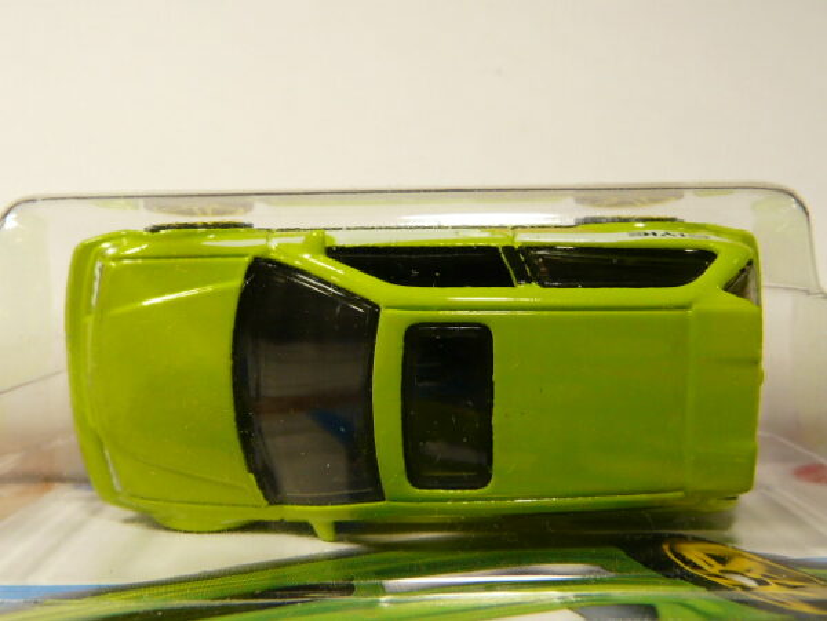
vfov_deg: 35.1
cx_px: 414
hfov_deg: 45.8
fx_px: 980
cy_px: 310
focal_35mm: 41
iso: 100
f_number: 2.8
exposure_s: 1/80
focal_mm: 4.6
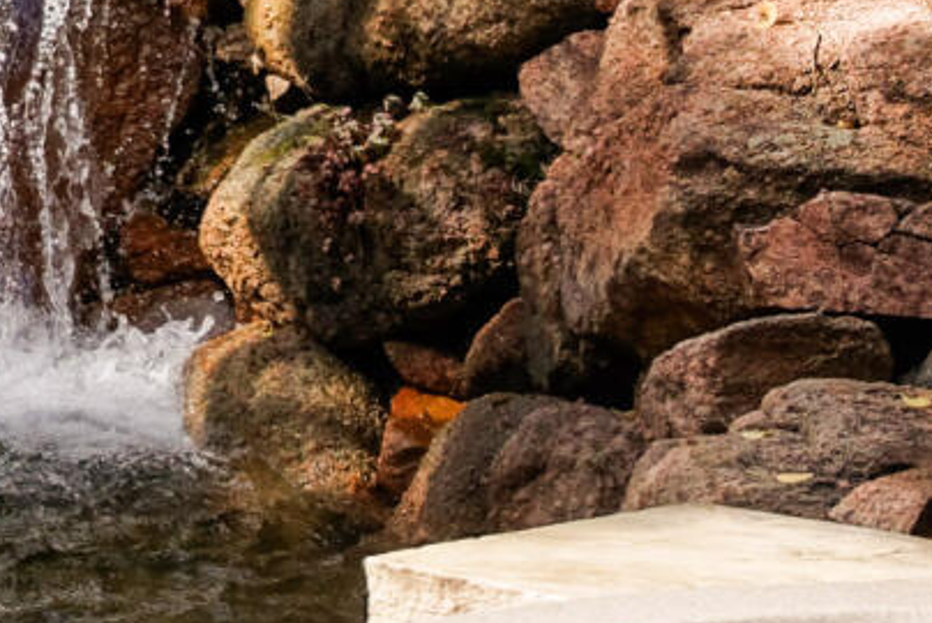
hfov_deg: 9.4
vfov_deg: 6.9
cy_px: -526
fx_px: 5000
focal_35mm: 193
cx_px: -1352
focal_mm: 26
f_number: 7.1
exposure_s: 1/200
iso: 400
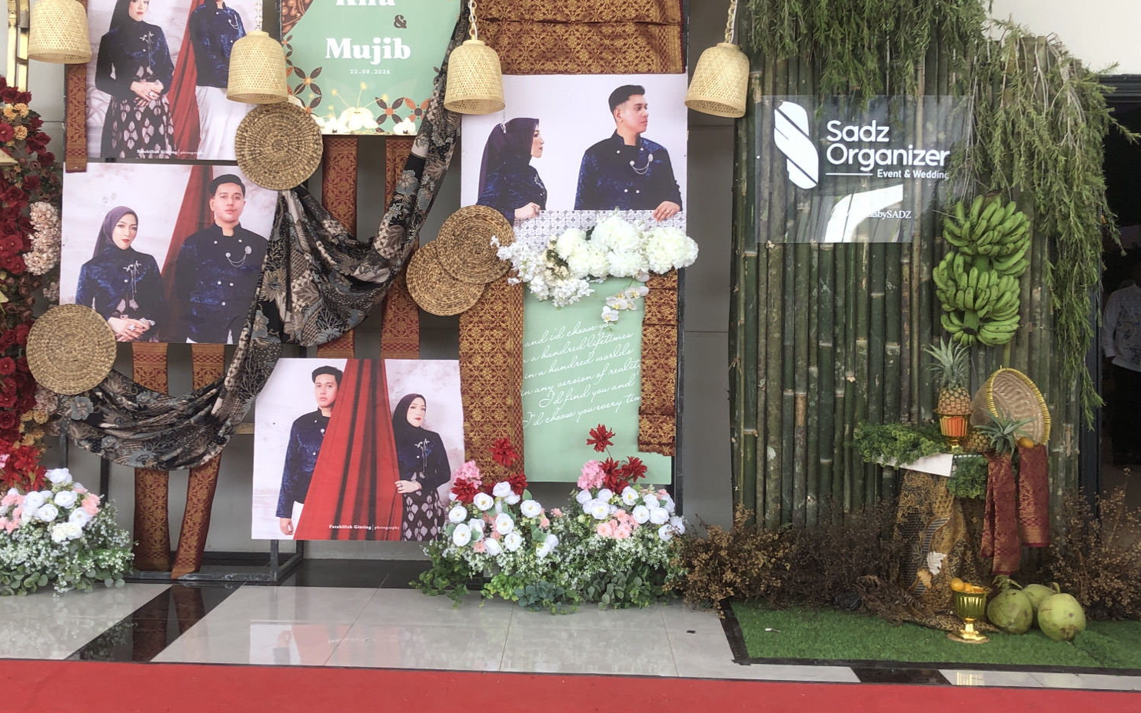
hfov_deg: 49.2
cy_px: 312
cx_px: 507
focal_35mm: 40
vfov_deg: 31.9
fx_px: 1244
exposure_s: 1/120
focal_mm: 4
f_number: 1.8
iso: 32
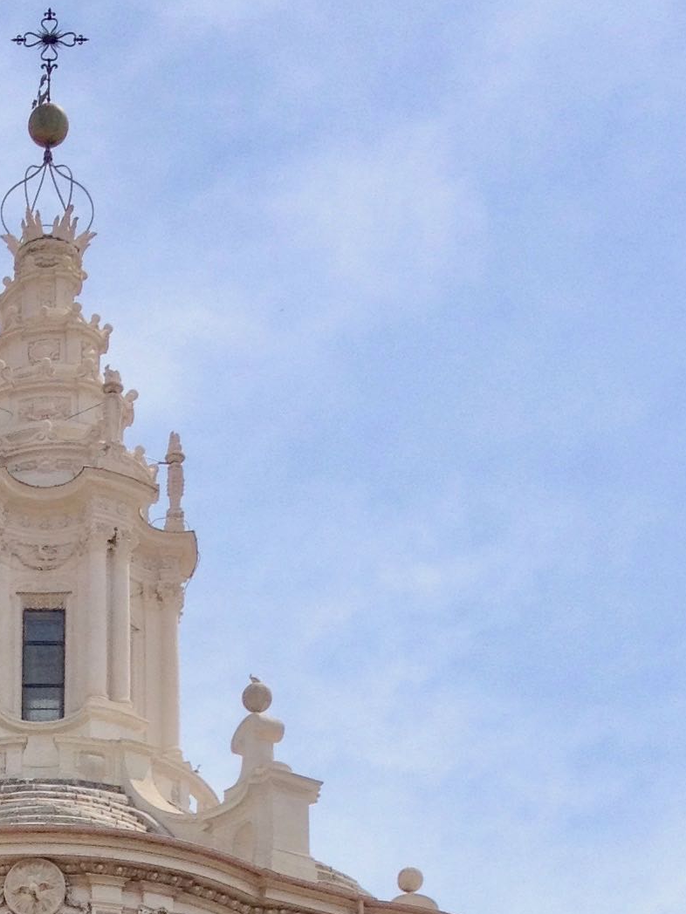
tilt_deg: +18.9
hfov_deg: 13.4
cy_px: 1336
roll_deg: -0.5
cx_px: -13
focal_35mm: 109
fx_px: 2880
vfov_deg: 16.6
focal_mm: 4.28
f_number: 2.4
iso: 50
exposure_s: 1/2513
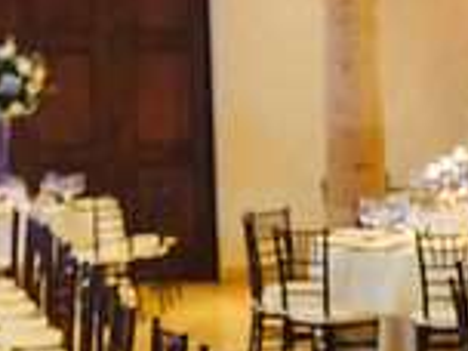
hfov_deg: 14.6
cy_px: 240
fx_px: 1690
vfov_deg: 11.8
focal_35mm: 125
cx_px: 711
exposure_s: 1/60
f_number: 3.5
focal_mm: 34
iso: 4000
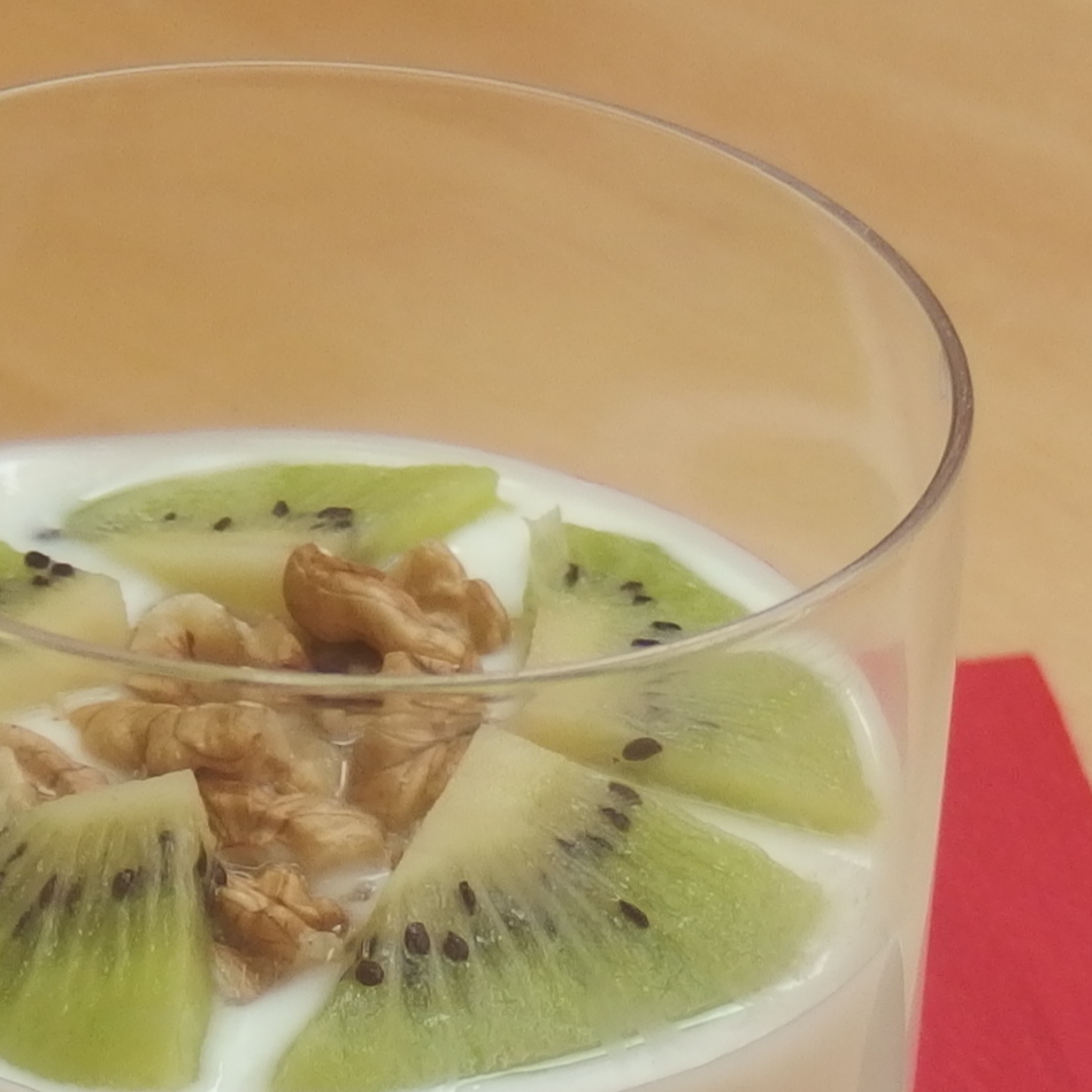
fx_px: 3426
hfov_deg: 18.0
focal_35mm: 96
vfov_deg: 16.9
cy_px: 1497
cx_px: 345
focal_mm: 4.7
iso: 100
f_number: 1.8
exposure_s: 1/320
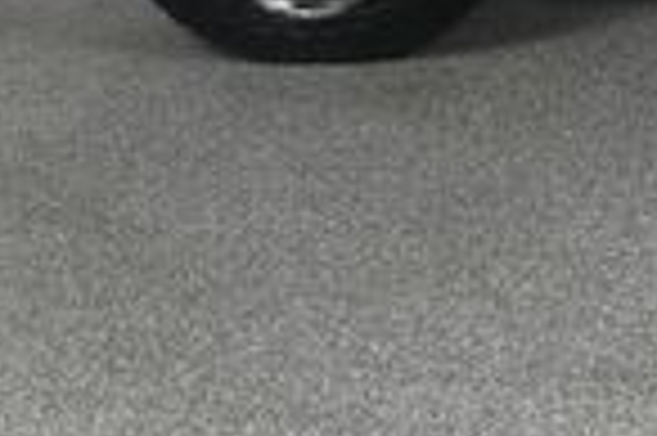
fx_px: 2643
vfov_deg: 8.9
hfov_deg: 13.0
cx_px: 1148
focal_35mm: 145
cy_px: -463
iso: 100
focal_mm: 22
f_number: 9
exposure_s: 1/200
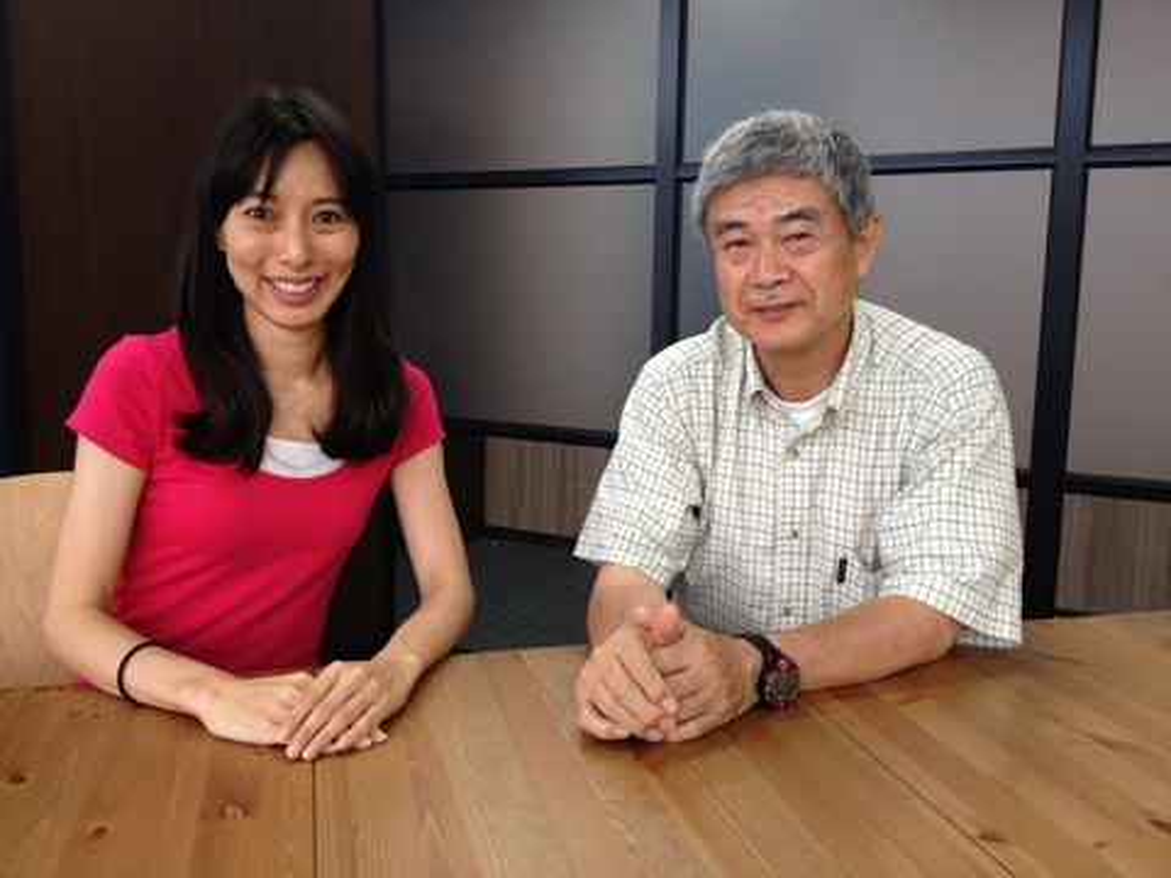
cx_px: 586
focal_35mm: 35
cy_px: 439
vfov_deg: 40.7
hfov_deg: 52.6
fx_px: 1184
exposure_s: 1/35
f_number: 2.4
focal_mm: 4.28
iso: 50
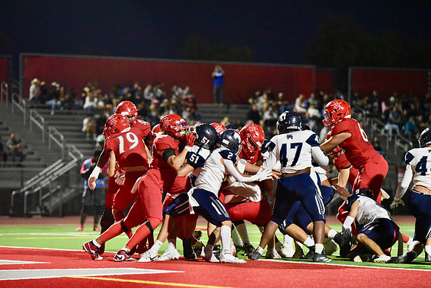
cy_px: 144
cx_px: 216
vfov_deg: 8.3
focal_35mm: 165
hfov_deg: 12.4
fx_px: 1976
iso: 12800
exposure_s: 1/1000
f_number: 2.8
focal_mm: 165
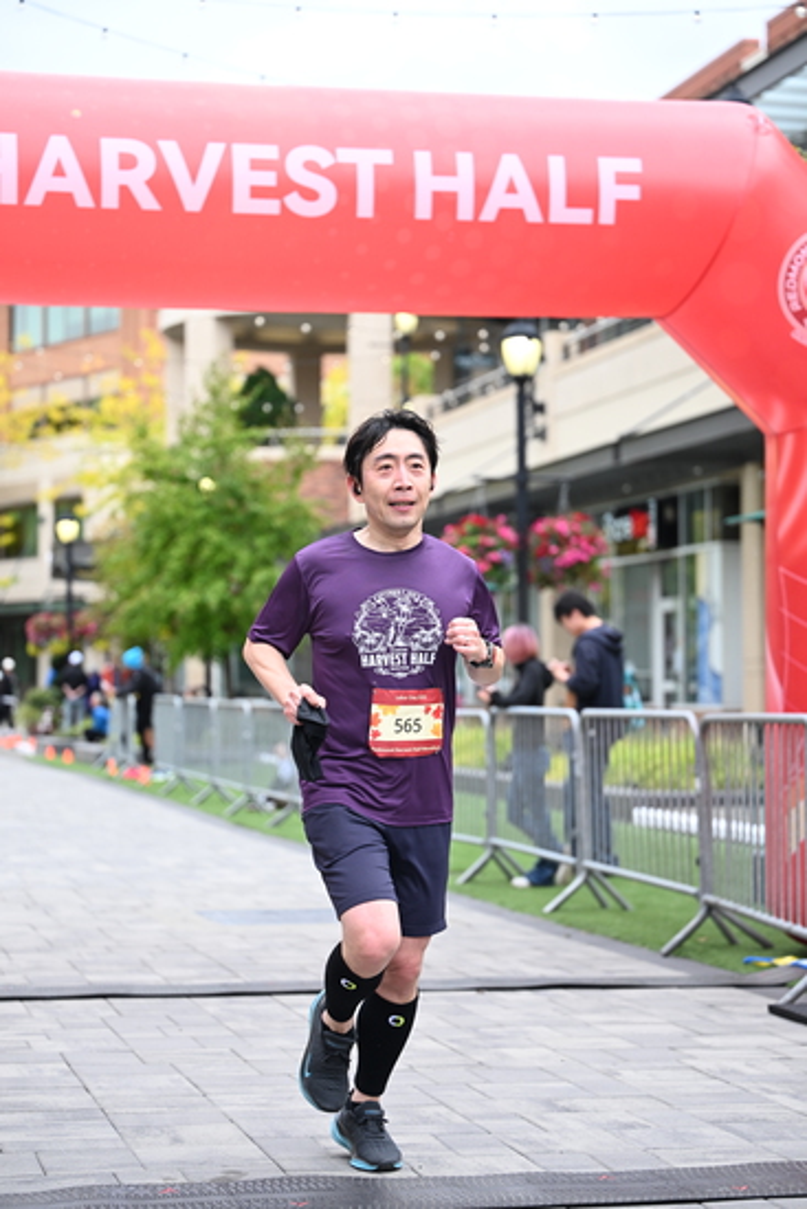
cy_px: 604
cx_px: 404
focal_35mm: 77
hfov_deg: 17.7
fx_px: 2587
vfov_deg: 26.3
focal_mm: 77
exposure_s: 1/1600
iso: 640
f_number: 2.8
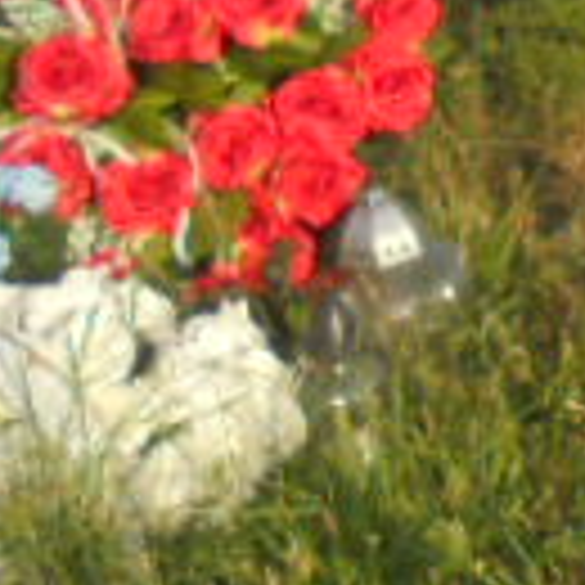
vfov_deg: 15.3
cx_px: 1148
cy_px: 99
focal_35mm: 113
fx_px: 2161
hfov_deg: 13.4
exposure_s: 1/500
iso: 100
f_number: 3.5
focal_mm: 4.6
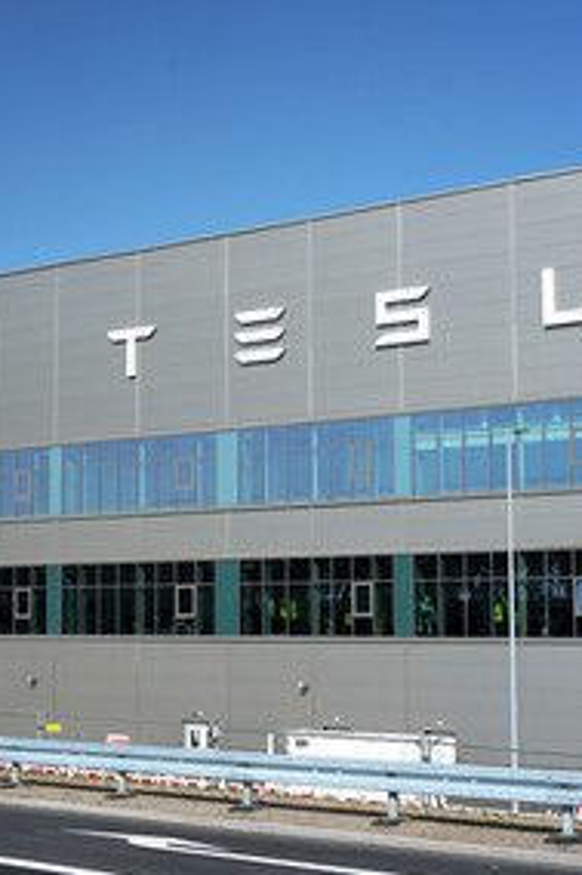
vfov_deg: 32.4
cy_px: 459
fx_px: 1505
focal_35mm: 62
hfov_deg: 21.8
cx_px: 186
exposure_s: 1/200
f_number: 8
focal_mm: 39
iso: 100
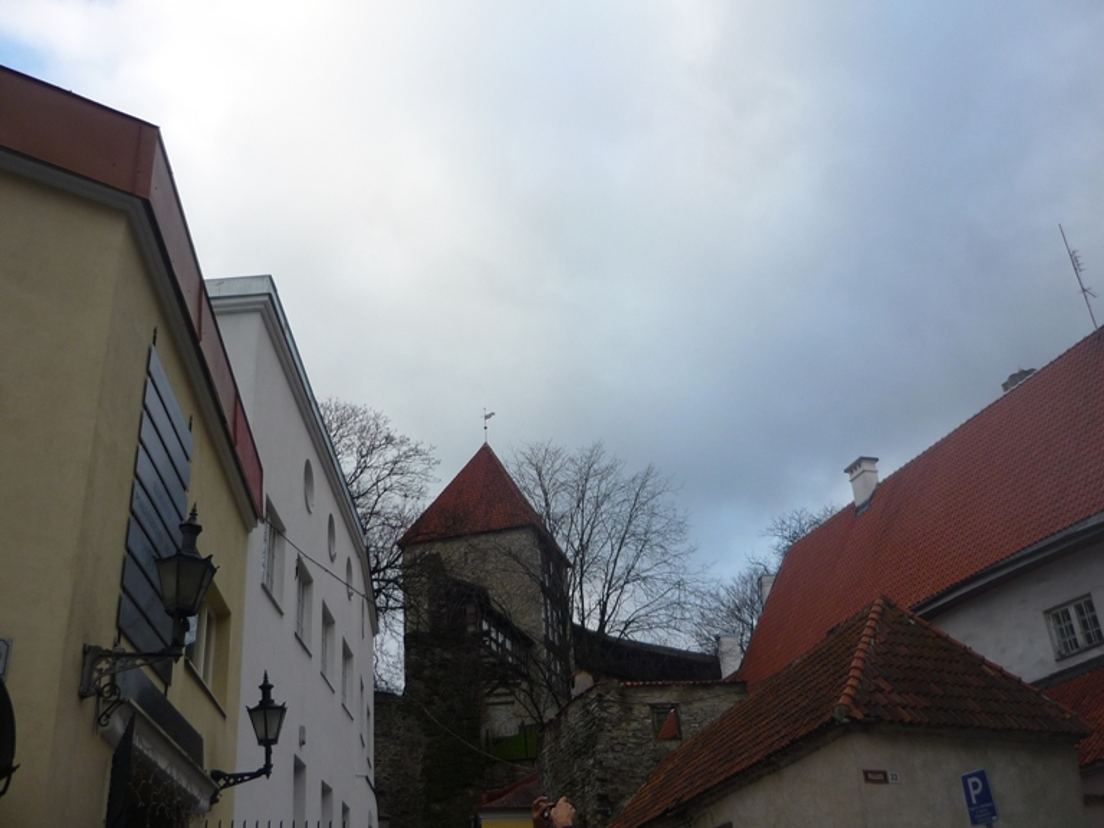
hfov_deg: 55.4
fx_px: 1052
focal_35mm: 33
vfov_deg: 42.9
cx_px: 552
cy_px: 414
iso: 100
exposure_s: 1/250
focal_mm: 5.5
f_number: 2.8
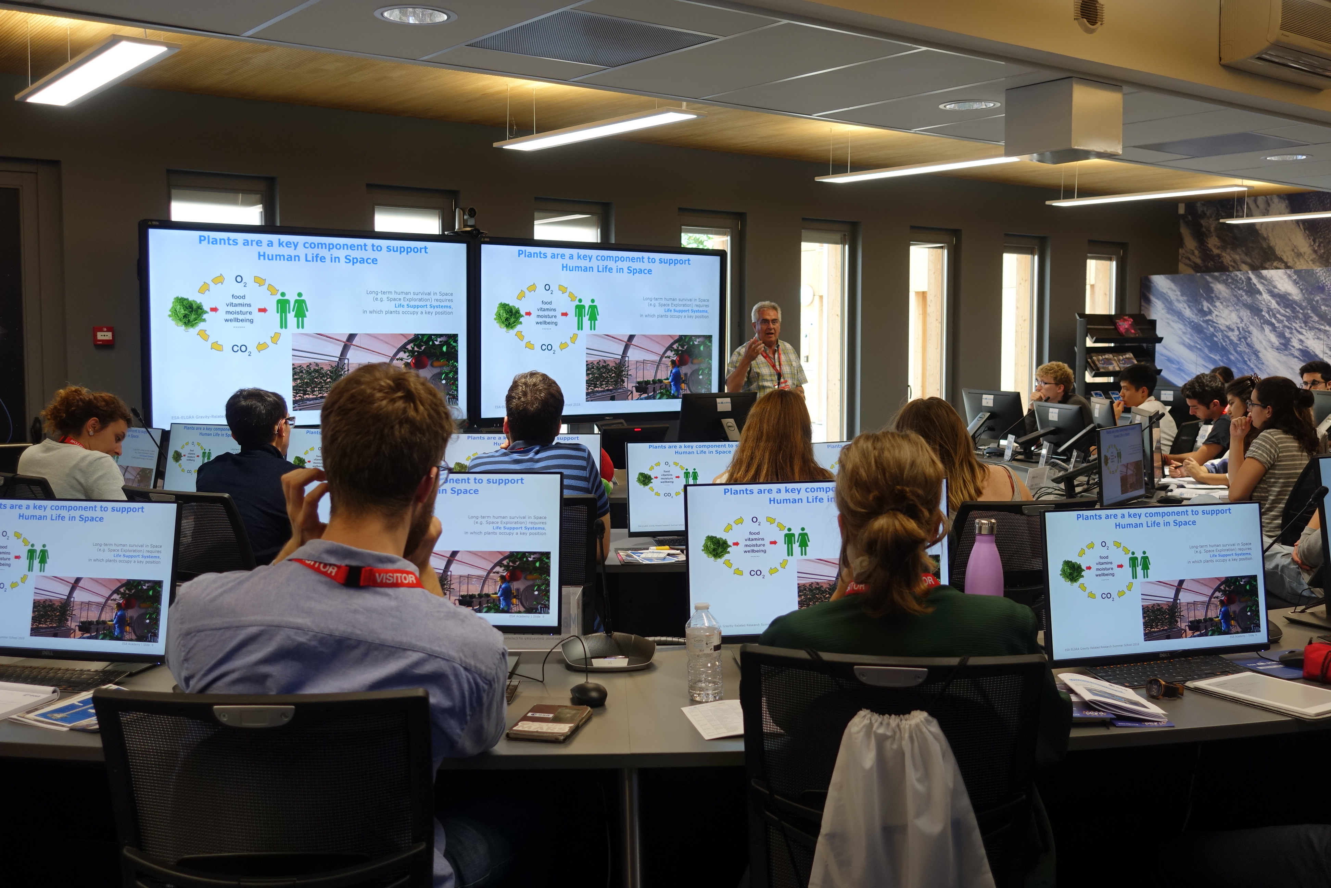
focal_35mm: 38
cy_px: 444
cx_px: 666
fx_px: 1405
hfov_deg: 50.7
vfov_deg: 35.1
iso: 125
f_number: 2.8
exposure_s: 1/40
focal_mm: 13.92
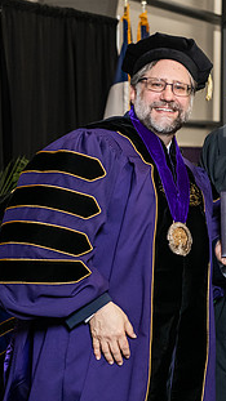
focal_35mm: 129
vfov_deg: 16.6
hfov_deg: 9.4
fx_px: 1374
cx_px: 185
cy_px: 185
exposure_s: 1/200
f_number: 5
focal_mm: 66
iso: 2500
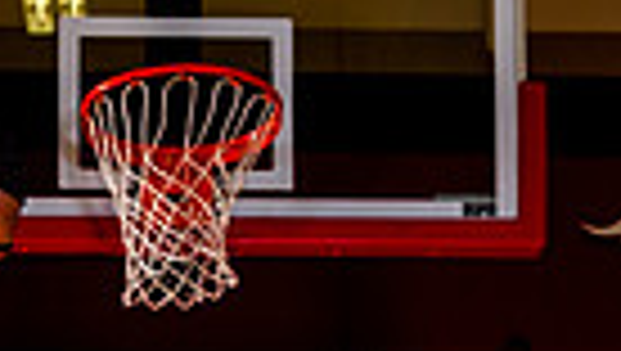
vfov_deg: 8.2
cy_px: 917
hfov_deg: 15.9
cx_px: 148
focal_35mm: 134
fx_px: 2209
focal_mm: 24
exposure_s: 1/125
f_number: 5.6
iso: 100
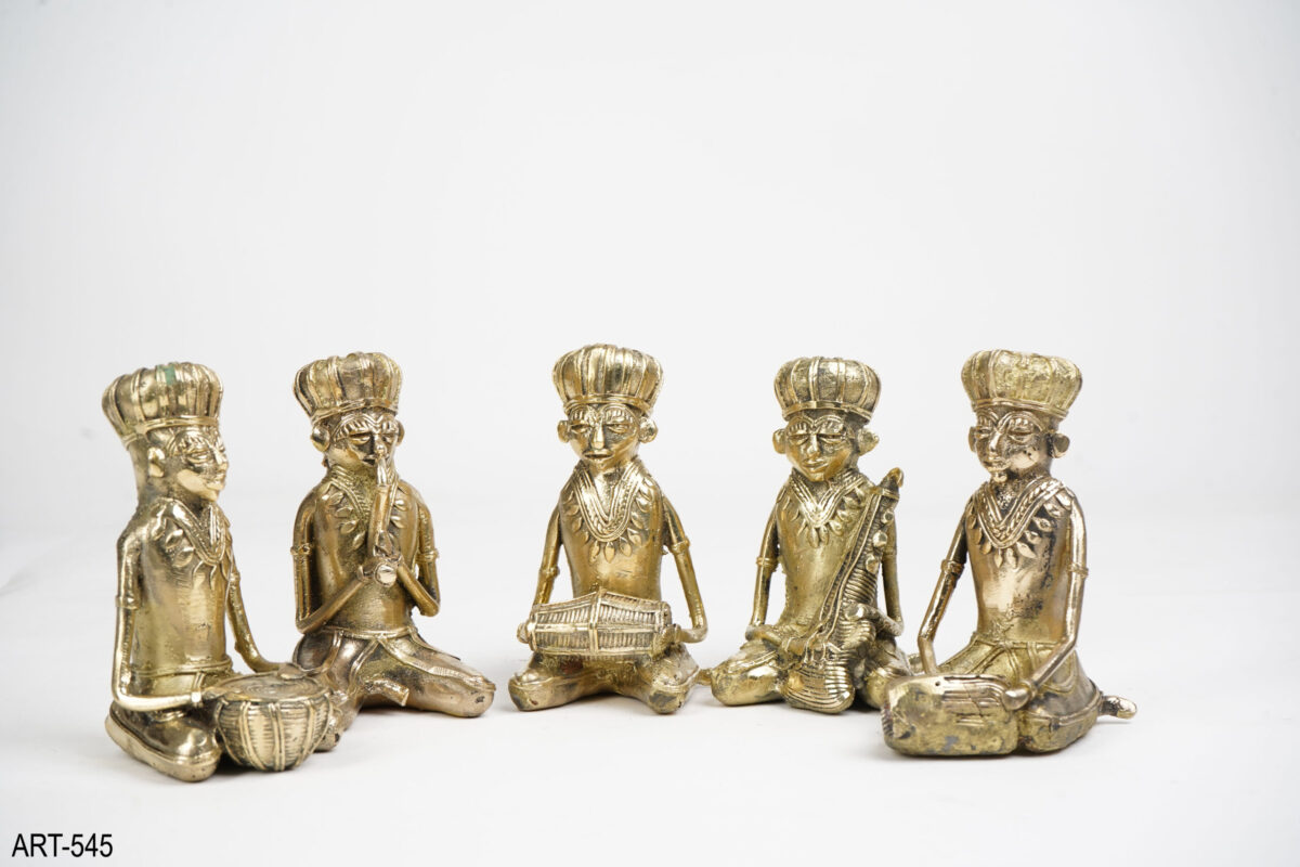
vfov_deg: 23.0
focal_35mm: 59
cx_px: 650
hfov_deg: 33.9
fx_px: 2130
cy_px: 434
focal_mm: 59
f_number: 10
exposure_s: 1/100
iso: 800
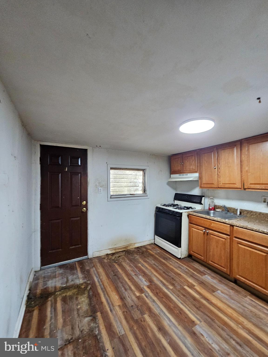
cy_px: 178
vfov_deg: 106.2
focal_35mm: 13
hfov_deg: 89.9
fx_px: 134
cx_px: 134
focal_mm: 2.2
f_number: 2.2
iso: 400
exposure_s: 1/30
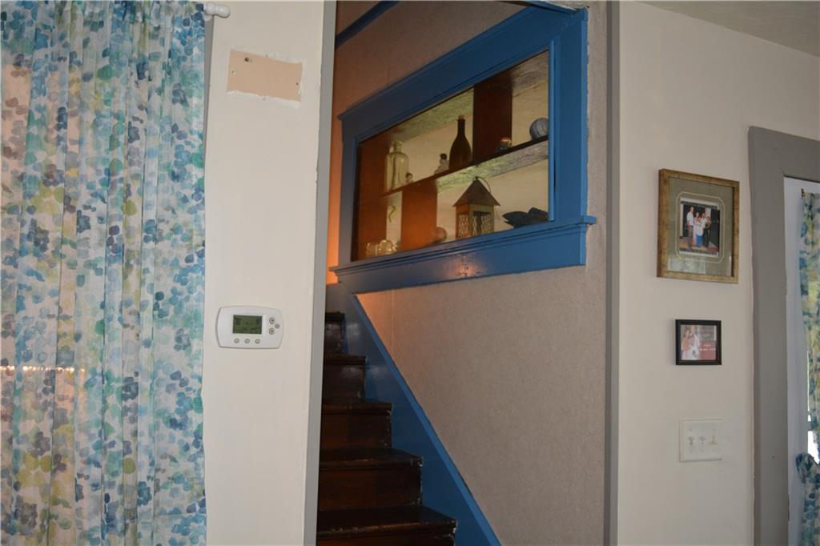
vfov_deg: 35.5
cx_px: 410
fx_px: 854
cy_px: 273
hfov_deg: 51.3
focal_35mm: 38
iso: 560
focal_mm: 25
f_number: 4
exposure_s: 1/60
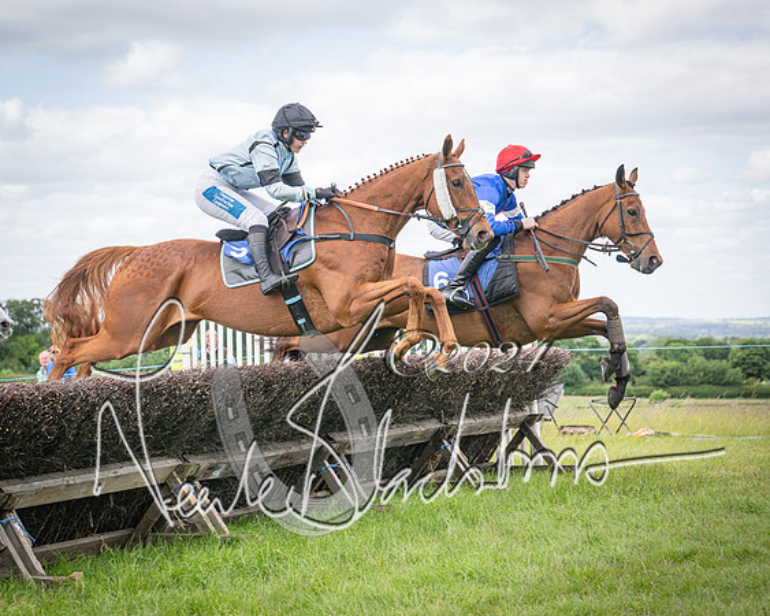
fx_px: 1896
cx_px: 333
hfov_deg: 22.9
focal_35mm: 83
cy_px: 306
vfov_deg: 18.4
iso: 400
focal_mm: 70
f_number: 4
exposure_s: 1/1600
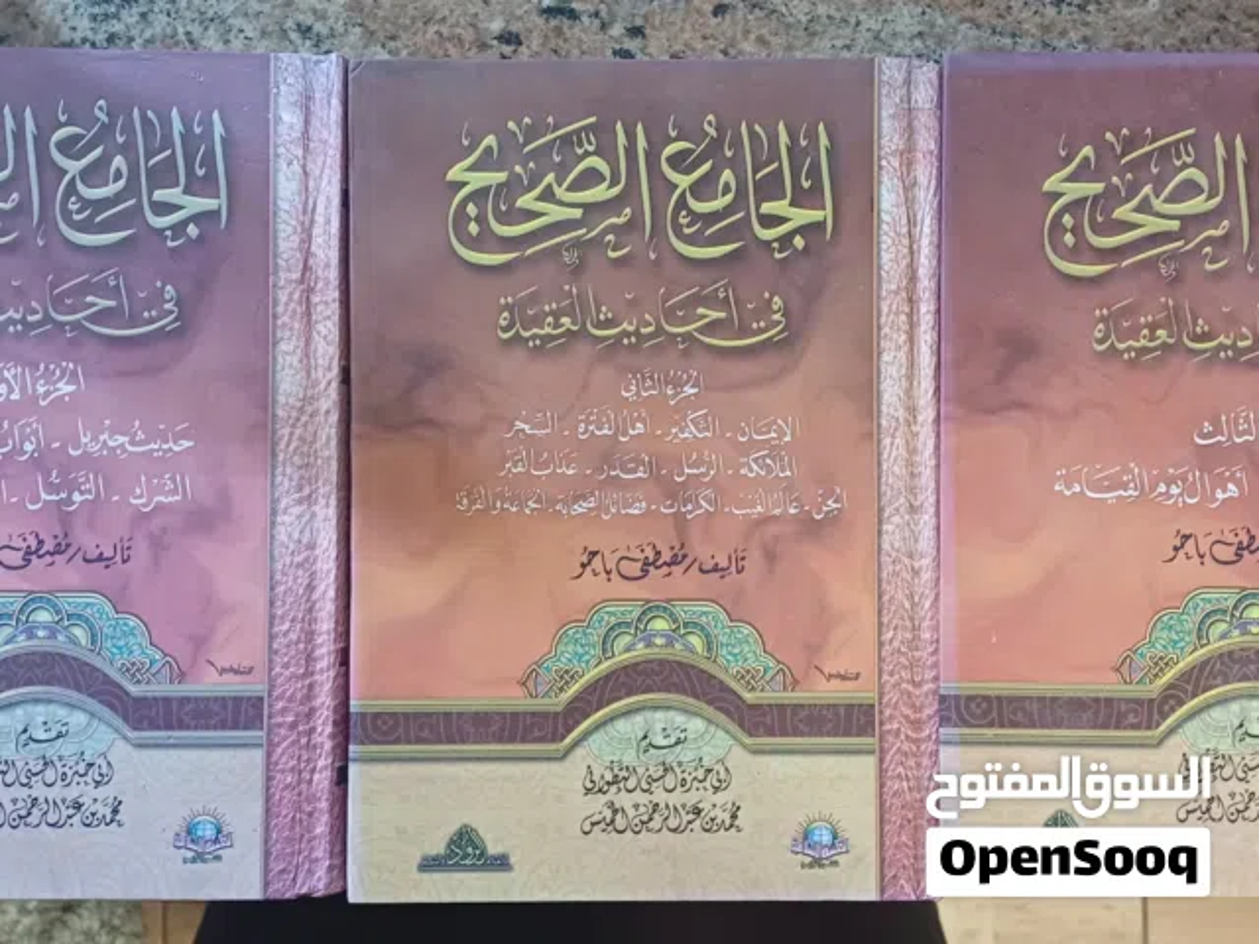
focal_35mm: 25
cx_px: 630
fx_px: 909
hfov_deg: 69.4
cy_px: 472
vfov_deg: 54.9
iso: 640
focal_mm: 4.65
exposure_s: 1/20
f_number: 1.8
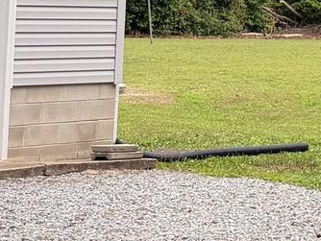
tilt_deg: +2.8
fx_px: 1364
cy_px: -53
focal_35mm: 147
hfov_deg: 10.5
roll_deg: -1.0
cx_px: 888
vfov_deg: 9.9
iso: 100
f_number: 1.78
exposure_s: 1/1522
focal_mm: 6.76
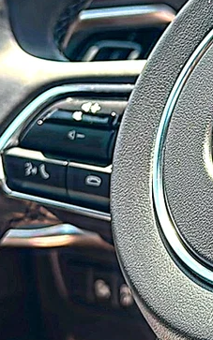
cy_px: 105
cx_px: 237
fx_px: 873
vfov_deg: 22.0
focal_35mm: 94
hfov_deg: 13.6
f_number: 1.78
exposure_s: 1/409
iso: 80
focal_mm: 6.86
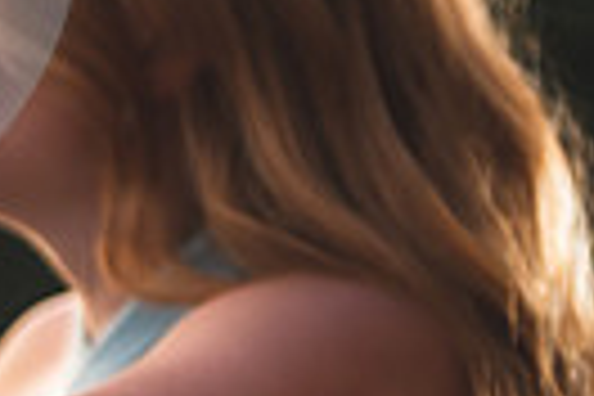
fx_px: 4339
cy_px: 344
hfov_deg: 7.5
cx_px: -639
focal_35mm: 263
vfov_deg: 5.2
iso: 200
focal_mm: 60
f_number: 2.8
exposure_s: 1/160
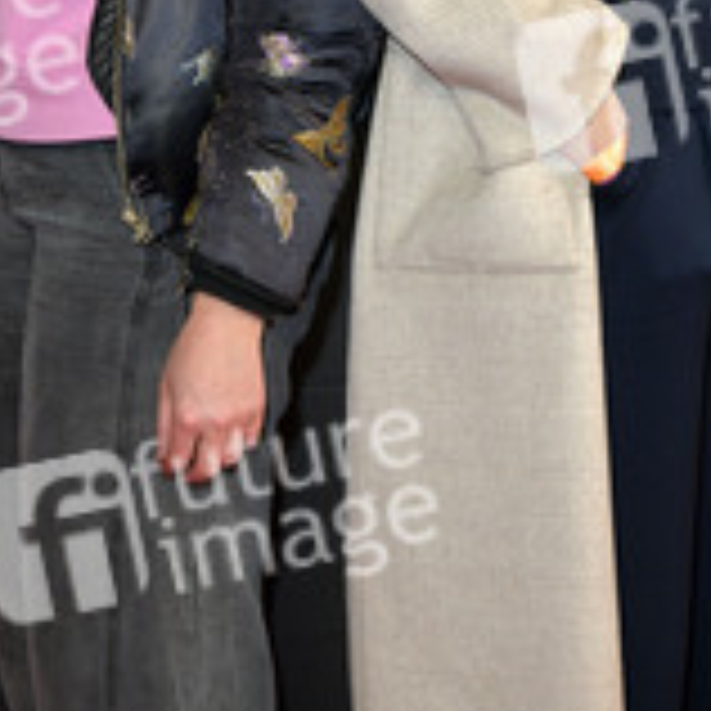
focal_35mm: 112
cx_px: 338
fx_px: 2603
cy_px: -158
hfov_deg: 15.6
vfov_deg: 15.0
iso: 2000
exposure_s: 1/250
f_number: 5.6
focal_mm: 52
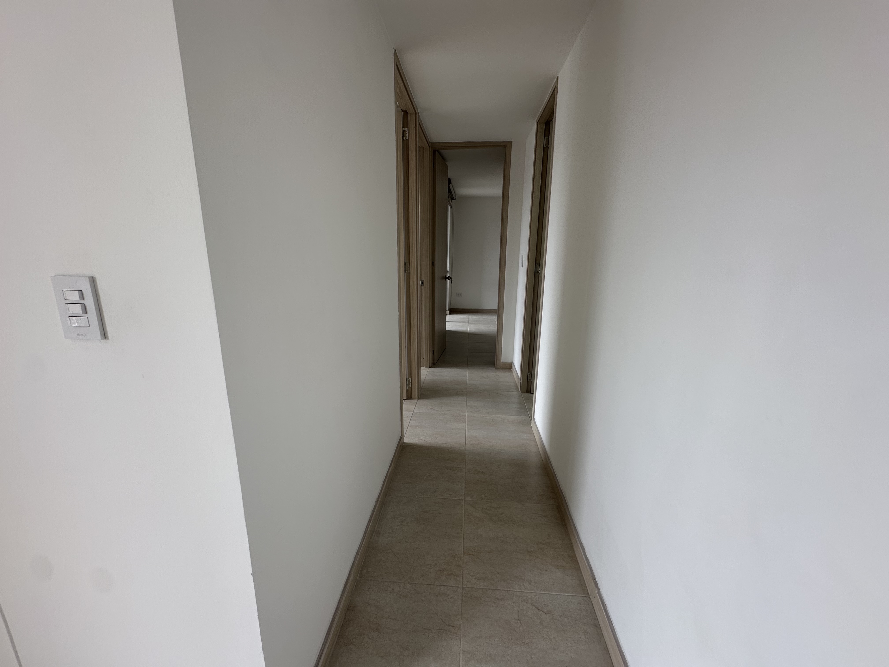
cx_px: 444
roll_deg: -1.0
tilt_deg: -12.5
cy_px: 334
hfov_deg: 102.1
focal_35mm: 14
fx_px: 360
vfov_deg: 85.7
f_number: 2.2
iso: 64
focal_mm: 2.22
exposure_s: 1/120
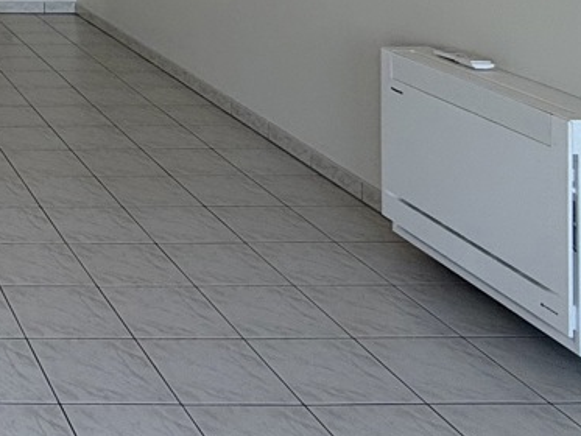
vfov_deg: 21.1
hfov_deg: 25.4
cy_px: -195
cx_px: -257
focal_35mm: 60
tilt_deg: +0.8
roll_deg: +0.3
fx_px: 1007
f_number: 2.2
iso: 50
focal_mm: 2.22
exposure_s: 1/100
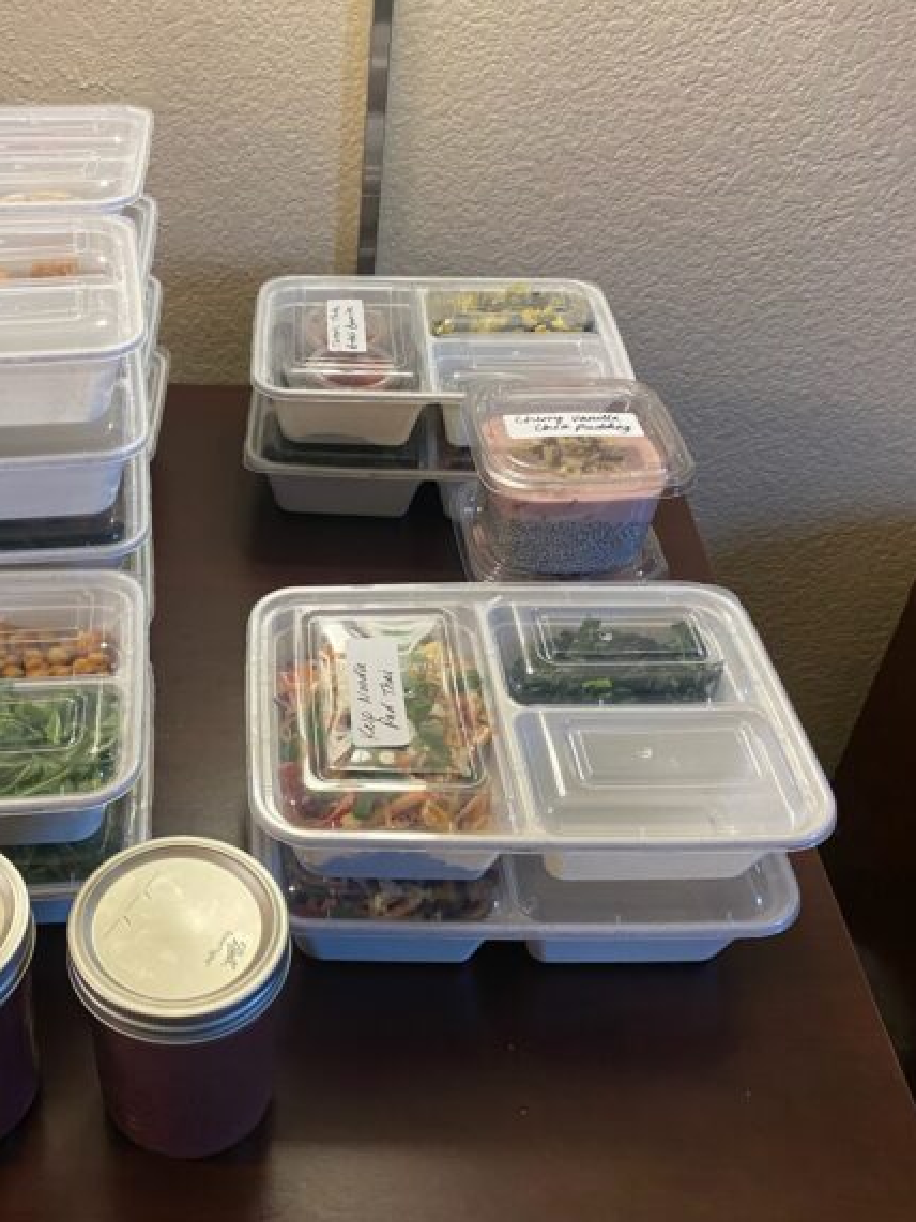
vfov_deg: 52.6
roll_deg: +0.4
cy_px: 608
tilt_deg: -39.3
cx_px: 238
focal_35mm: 35
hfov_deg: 39.7
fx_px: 1235
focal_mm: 4.25
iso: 250
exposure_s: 1/60
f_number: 1.8
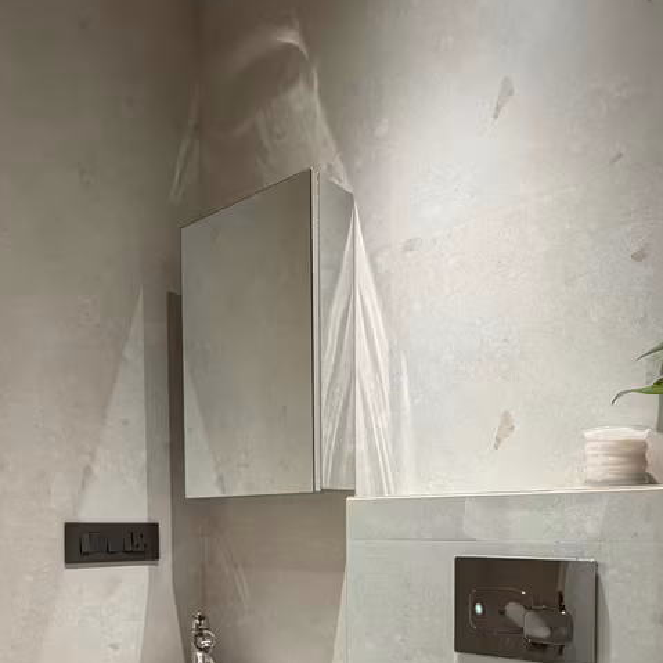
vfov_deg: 48.9
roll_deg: +1.1
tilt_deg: -1.6
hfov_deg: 52.5
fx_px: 672
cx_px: 324
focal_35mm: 31
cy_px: 550
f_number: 2.2
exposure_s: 1/121
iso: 250
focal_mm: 2.22
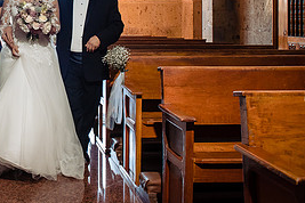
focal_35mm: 59
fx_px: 500
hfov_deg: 32.2
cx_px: 28
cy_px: 14
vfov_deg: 22.3
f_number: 7.1
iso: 1600
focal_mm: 24
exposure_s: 1/160
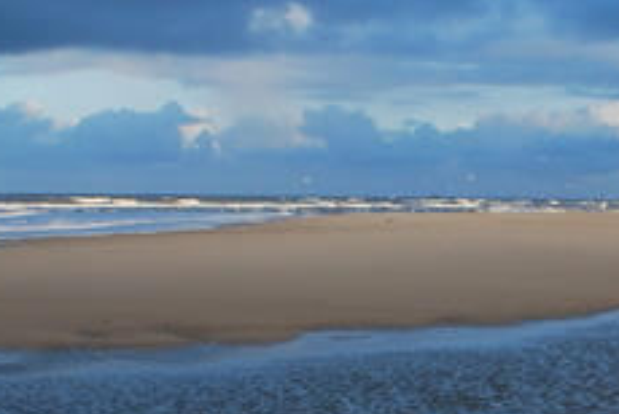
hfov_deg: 13.8
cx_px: 630
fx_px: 2514
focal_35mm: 146
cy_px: 202
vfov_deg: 9.4
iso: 100
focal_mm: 28
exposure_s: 1/125
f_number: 5.6
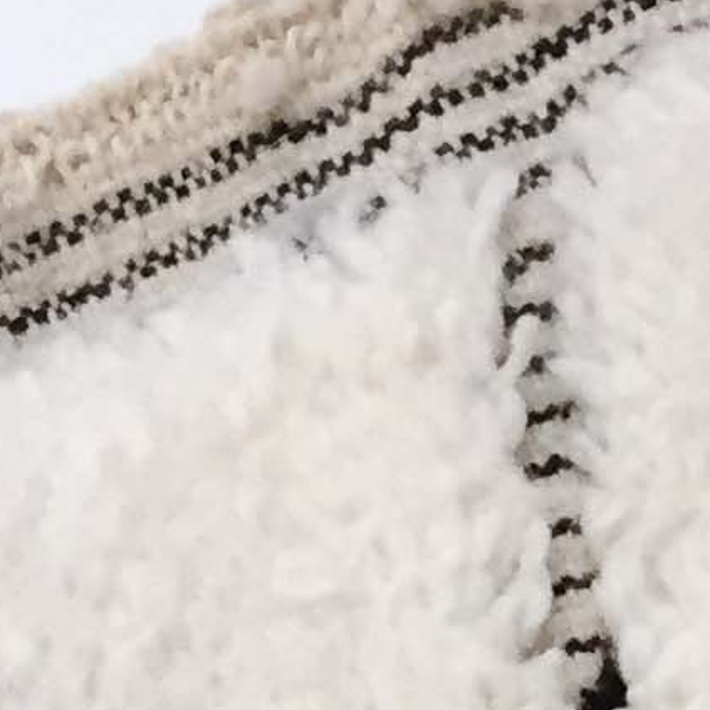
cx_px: 780
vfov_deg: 7.6
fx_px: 4595
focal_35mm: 198
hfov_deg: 8.8
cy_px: 2251
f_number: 2.2
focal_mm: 4.15
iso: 100
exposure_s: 1/33
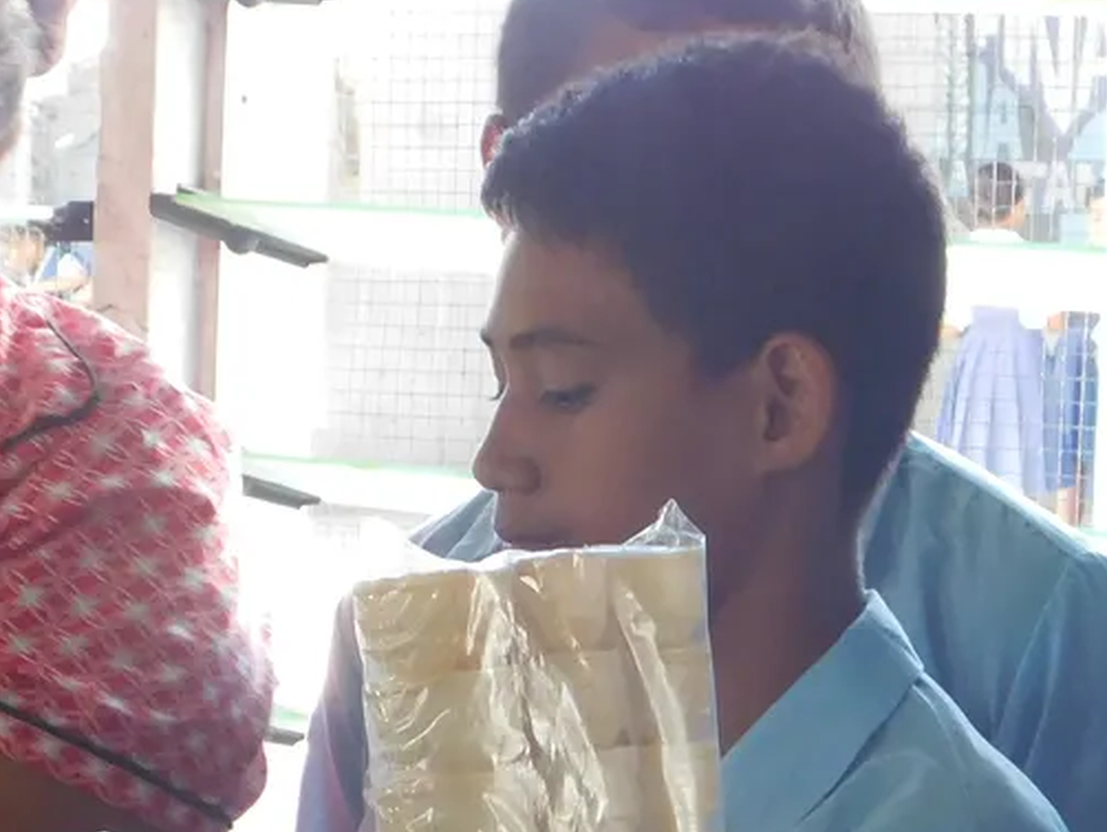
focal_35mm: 188
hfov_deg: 10.5
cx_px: 600
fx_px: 6015
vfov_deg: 7.9
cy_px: 594
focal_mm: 10.4
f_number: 4
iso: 250
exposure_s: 1/30
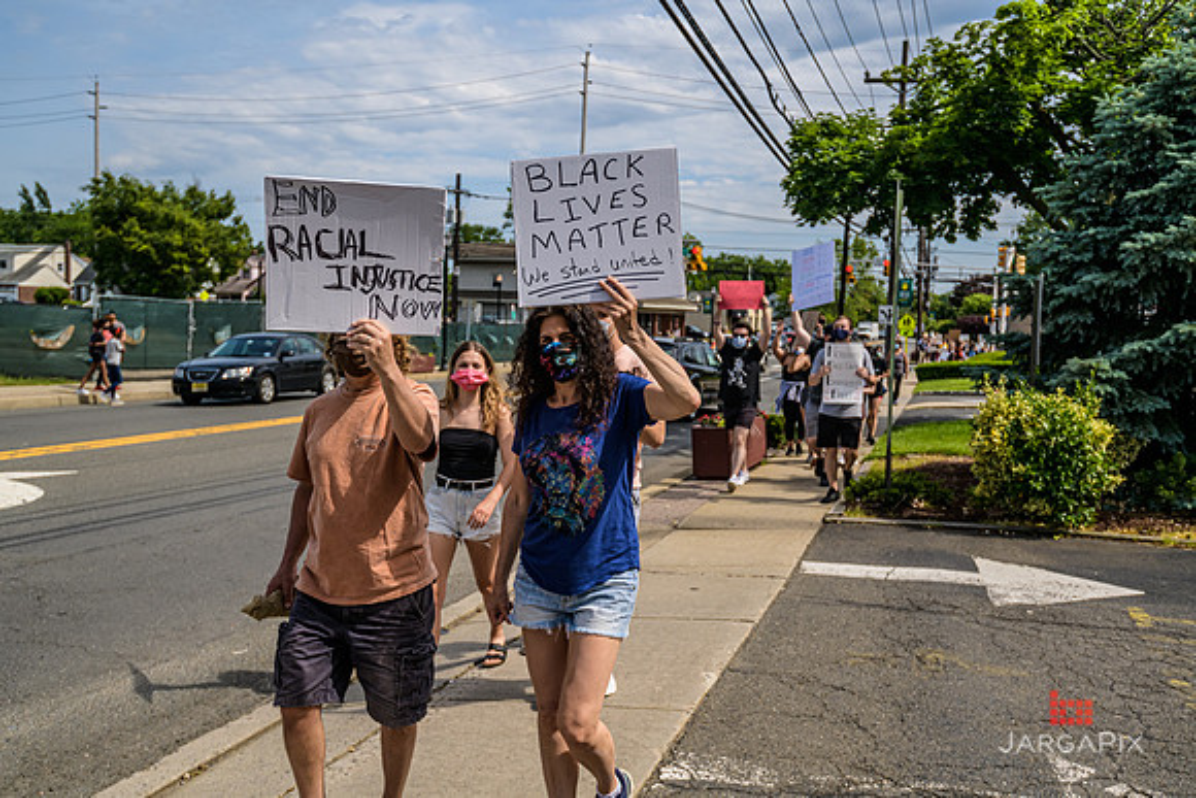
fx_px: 1063
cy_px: 399
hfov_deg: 58.7
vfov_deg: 41.1
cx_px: 598
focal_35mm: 32
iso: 200
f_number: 4
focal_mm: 32
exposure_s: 1/3200
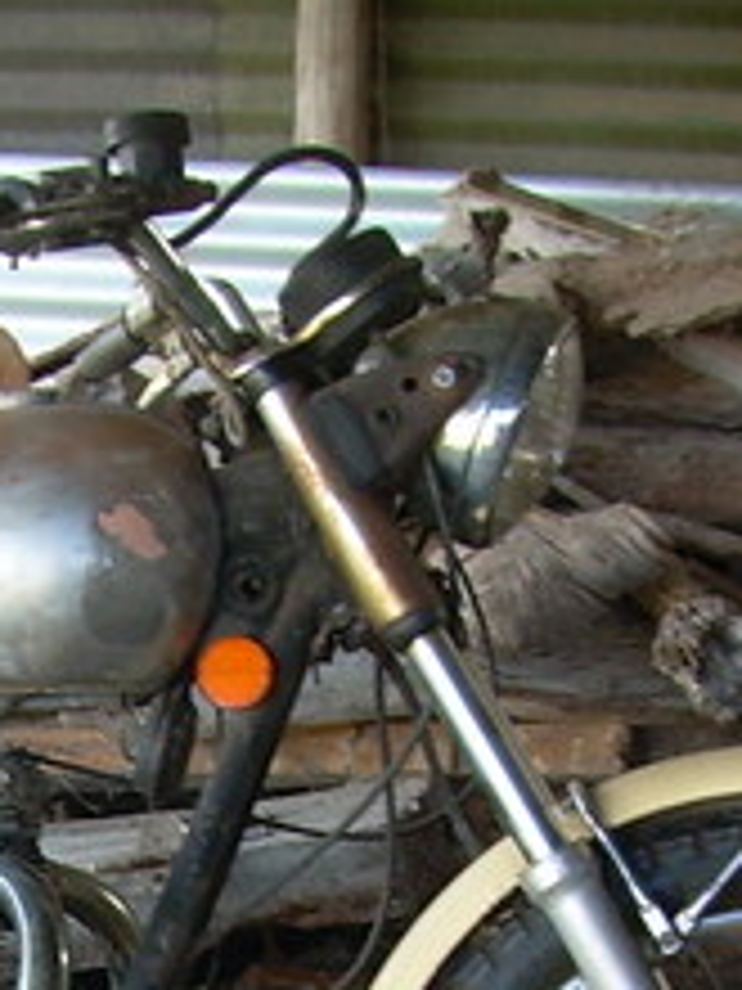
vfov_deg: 13.9
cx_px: 27
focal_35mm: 138
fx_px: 3944
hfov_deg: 10.7
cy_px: 1152
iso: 50
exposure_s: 1/50.4
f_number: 2.8
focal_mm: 6.3
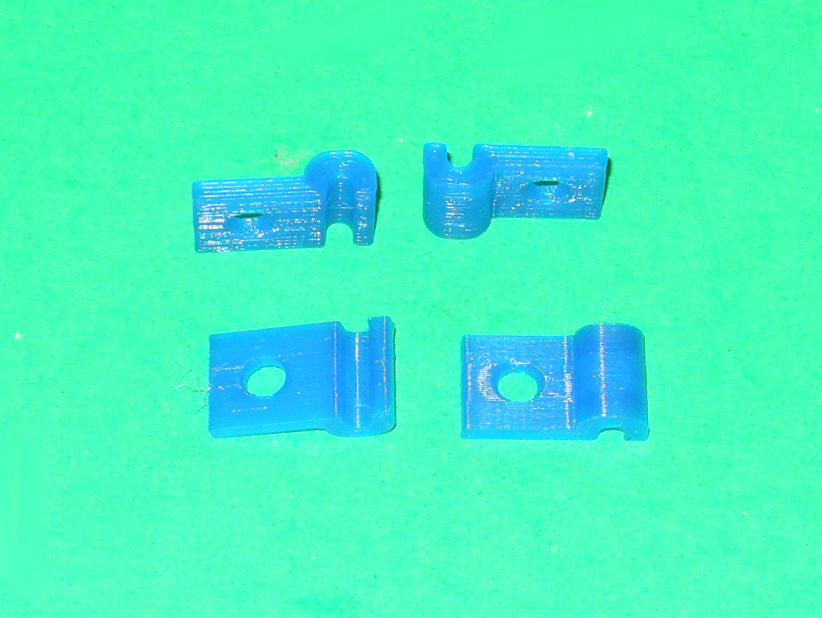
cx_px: 411
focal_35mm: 46
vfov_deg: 31.6
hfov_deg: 41.2
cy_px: 309
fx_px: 1093
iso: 80
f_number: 3.4
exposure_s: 1/30
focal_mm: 8.3
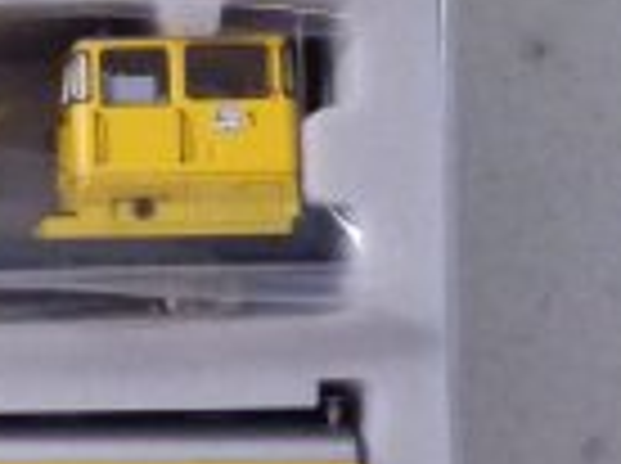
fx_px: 5140
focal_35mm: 287
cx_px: -482
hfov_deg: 6.8
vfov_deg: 5.1
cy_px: -99
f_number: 4.4
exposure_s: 1/160
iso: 640
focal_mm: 11.9
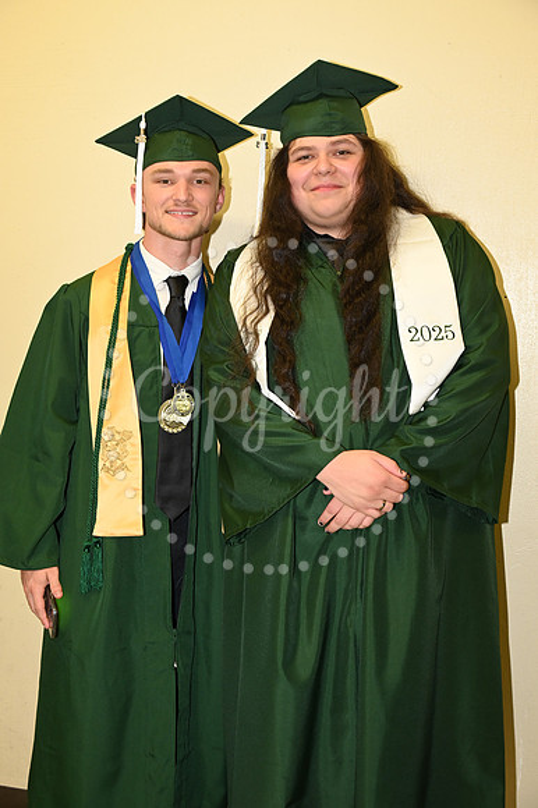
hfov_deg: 29.8
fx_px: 1010
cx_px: 269
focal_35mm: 45
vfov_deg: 43.6
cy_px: 404
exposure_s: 1/60
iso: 1600
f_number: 5.6
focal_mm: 45
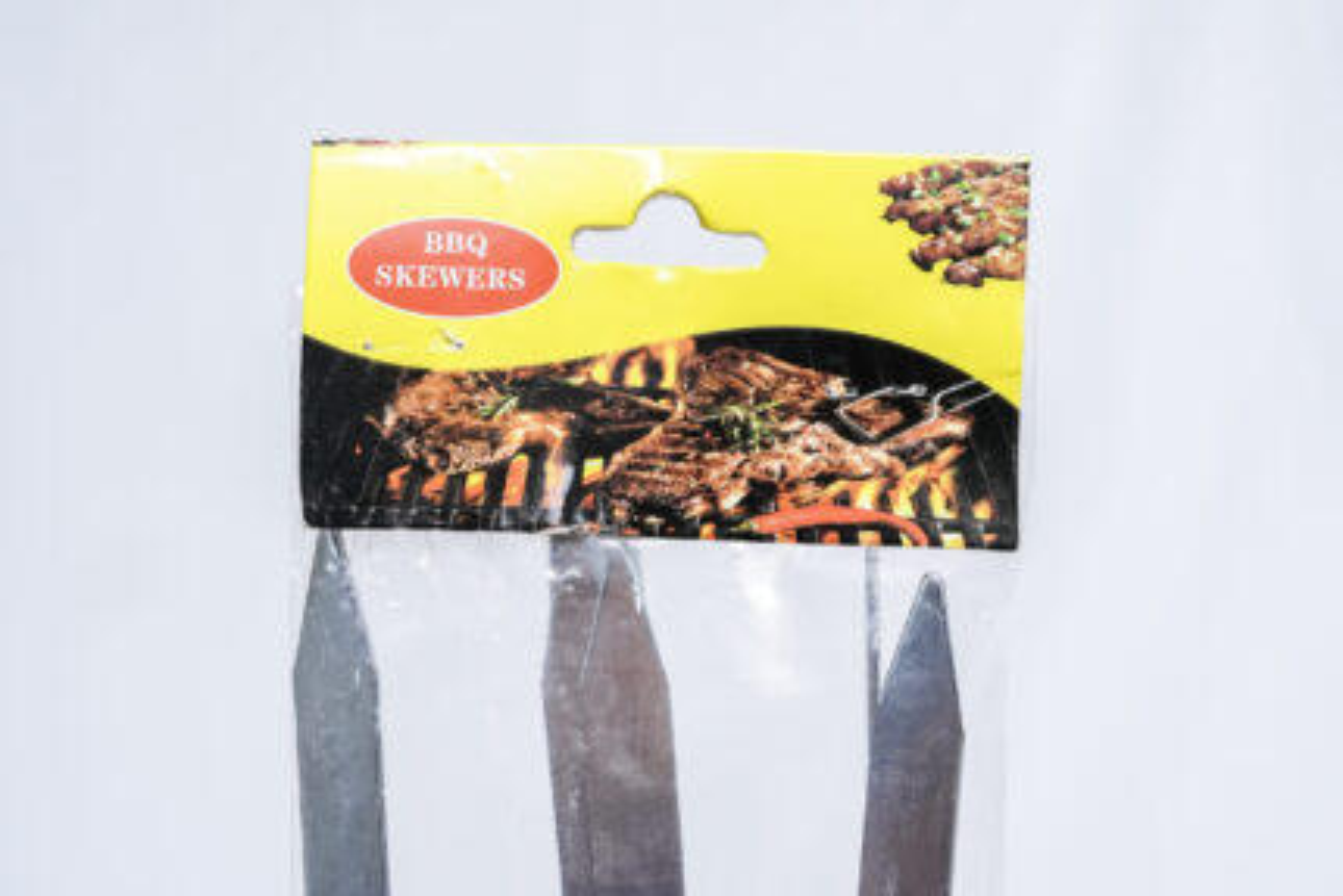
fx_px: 2612
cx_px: 672
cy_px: 448
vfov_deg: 19.5
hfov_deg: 28.8
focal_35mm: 70
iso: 3200
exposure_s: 1/200
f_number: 9
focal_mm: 70
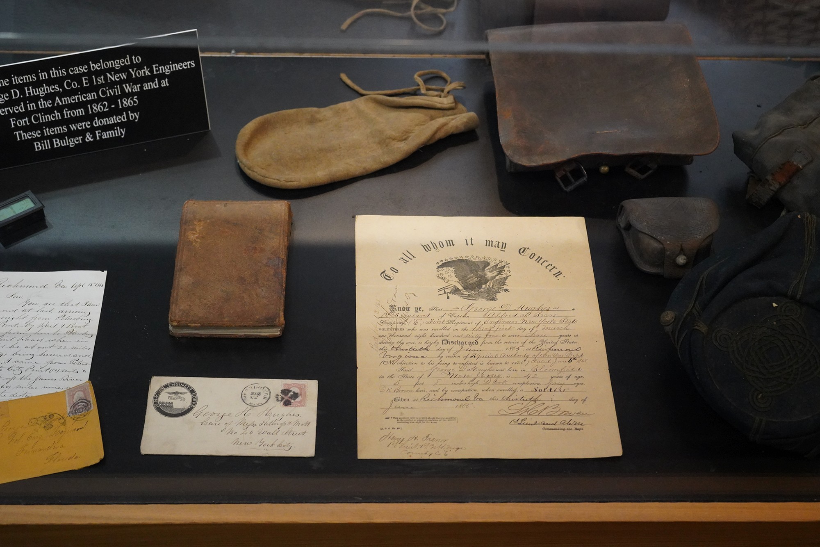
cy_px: 274
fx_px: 1367
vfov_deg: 22.6
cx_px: 410
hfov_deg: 33.4
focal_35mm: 60
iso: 10000
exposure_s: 1/80
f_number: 5.6
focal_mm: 60
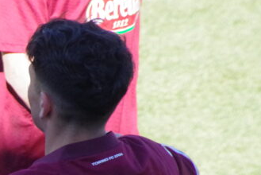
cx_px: -64
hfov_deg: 1.8
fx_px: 8461
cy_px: 148
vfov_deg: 1.2
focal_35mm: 1166
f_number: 9
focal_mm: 250
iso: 3200
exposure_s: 1/1000
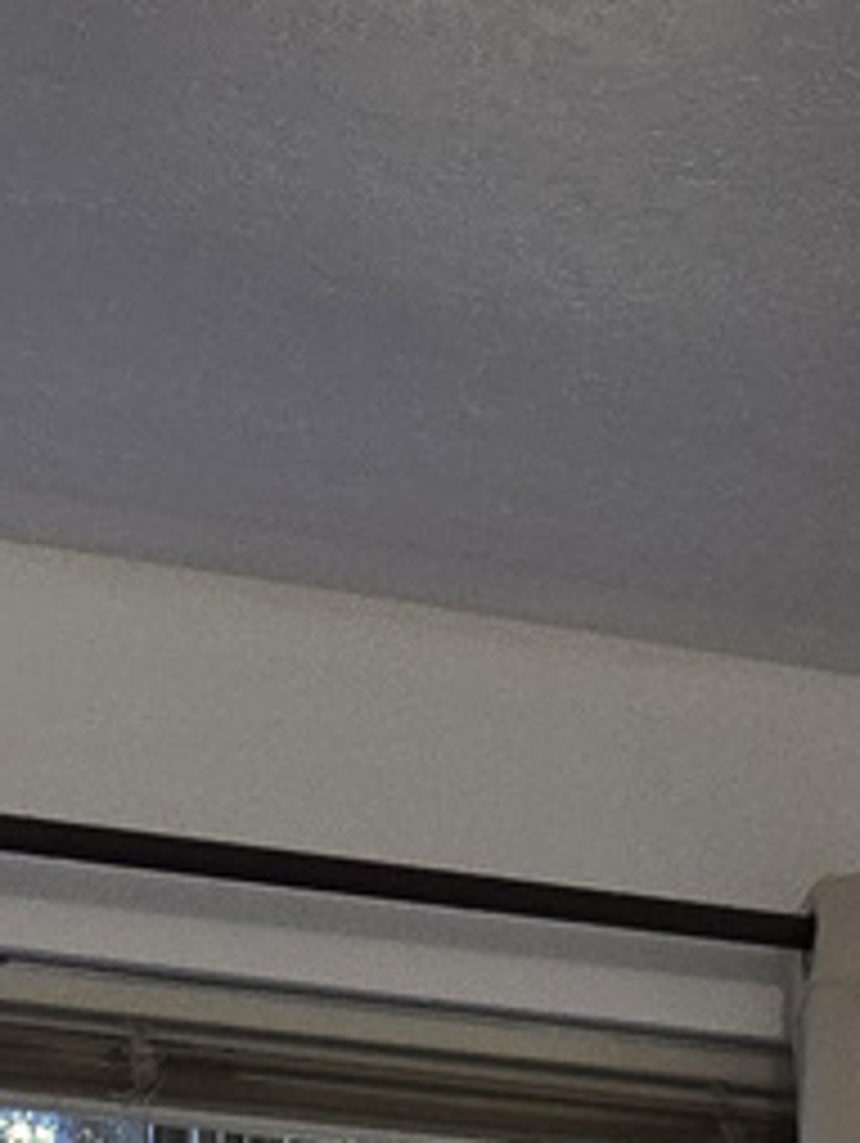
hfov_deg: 10.5
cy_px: 2781
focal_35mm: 139
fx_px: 4597
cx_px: 1067
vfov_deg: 11.6
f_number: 1.8
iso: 80
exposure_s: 1/60
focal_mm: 5.4
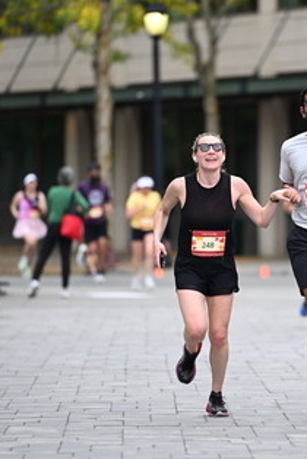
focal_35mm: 350
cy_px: 215
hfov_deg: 3.9
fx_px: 4467
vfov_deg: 5.9
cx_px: 240
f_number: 2.8
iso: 640
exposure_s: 1/2000
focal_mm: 200
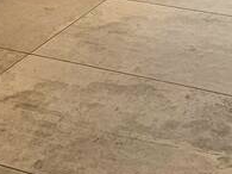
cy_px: -266
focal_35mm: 96
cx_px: 213
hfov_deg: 20.0
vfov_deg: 11.9
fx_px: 643
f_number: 2.2
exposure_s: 1/120
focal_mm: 2.2
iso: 64
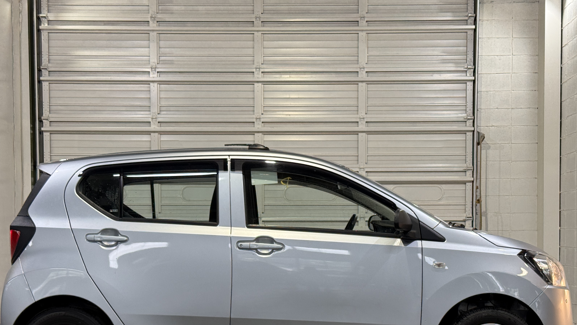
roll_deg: -0.6
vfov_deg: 18.1
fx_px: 1010
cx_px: 298
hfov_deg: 31.9
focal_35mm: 66
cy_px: 264
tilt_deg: -0.6
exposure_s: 1/60
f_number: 1.78
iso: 64
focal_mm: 6.76
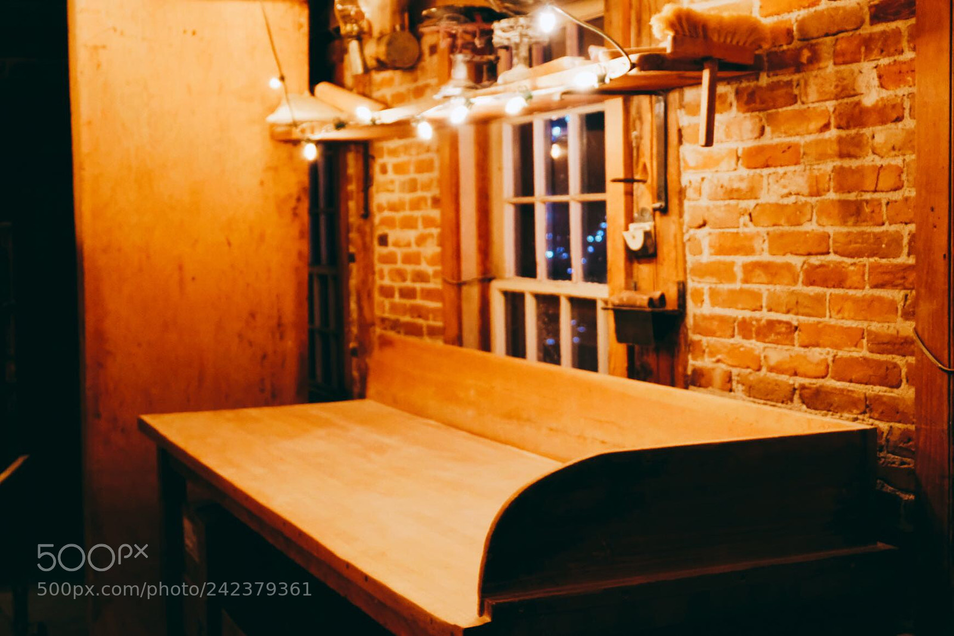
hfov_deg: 41.9
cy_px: 318
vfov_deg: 28.7
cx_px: 477
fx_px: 1246
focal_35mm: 47
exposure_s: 1/20
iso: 3200
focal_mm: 31
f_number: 4.7
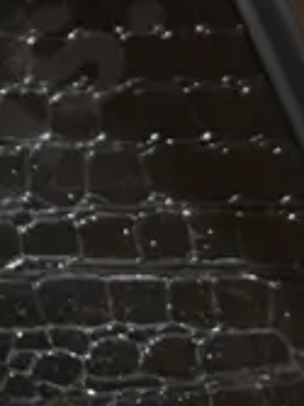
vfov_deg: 6.7
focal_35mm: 295
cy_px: 545
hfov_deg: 4.9
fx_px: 3459
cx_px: -300
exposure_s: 1/60
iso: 2500
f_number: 5.2
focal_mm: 24
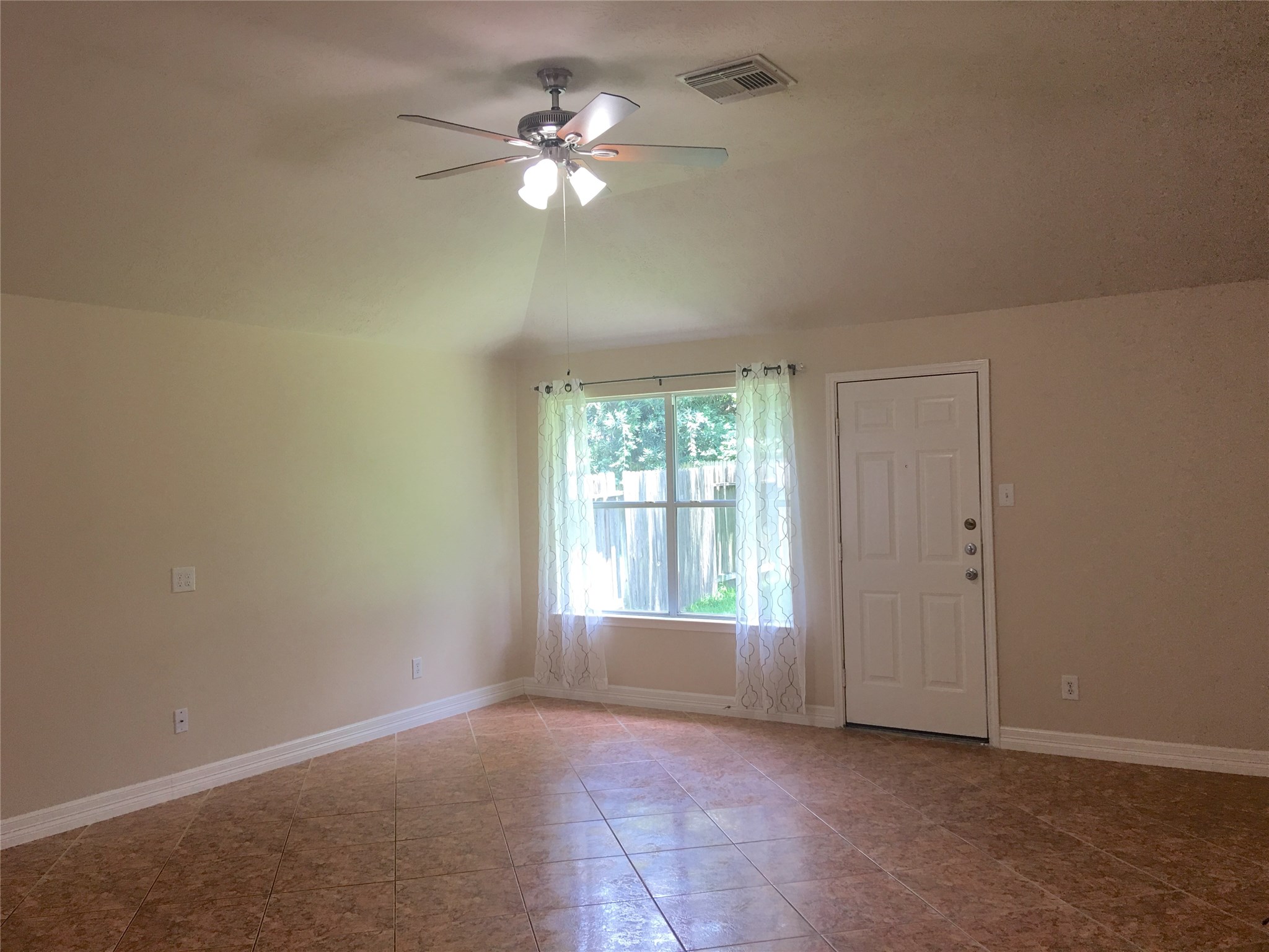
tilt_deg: +1.2
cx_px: 634
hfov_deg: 61.7
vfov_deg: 48.2
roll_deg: +1.2
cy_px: 476
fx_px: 1063
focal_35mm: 29
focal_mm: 4.15
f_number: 2.2
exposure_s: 1/30
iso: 25
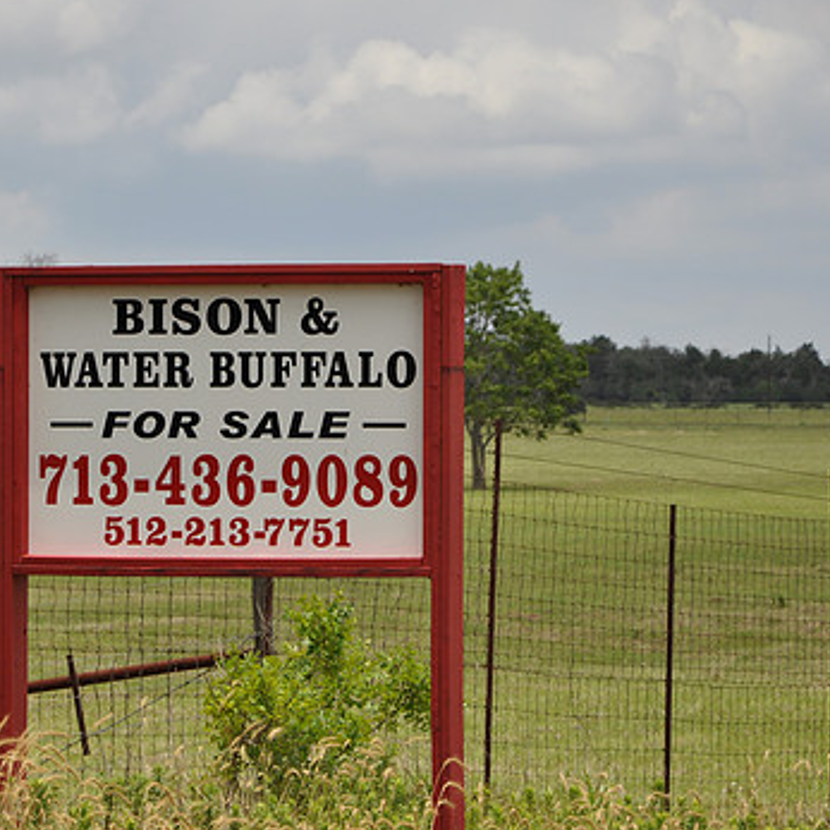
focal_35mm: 224
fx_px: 6069
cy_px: 446
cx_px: 251
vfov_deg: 7.8
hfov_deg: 7.8
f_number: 7.1
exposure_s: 1/200
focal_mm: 105
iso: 200
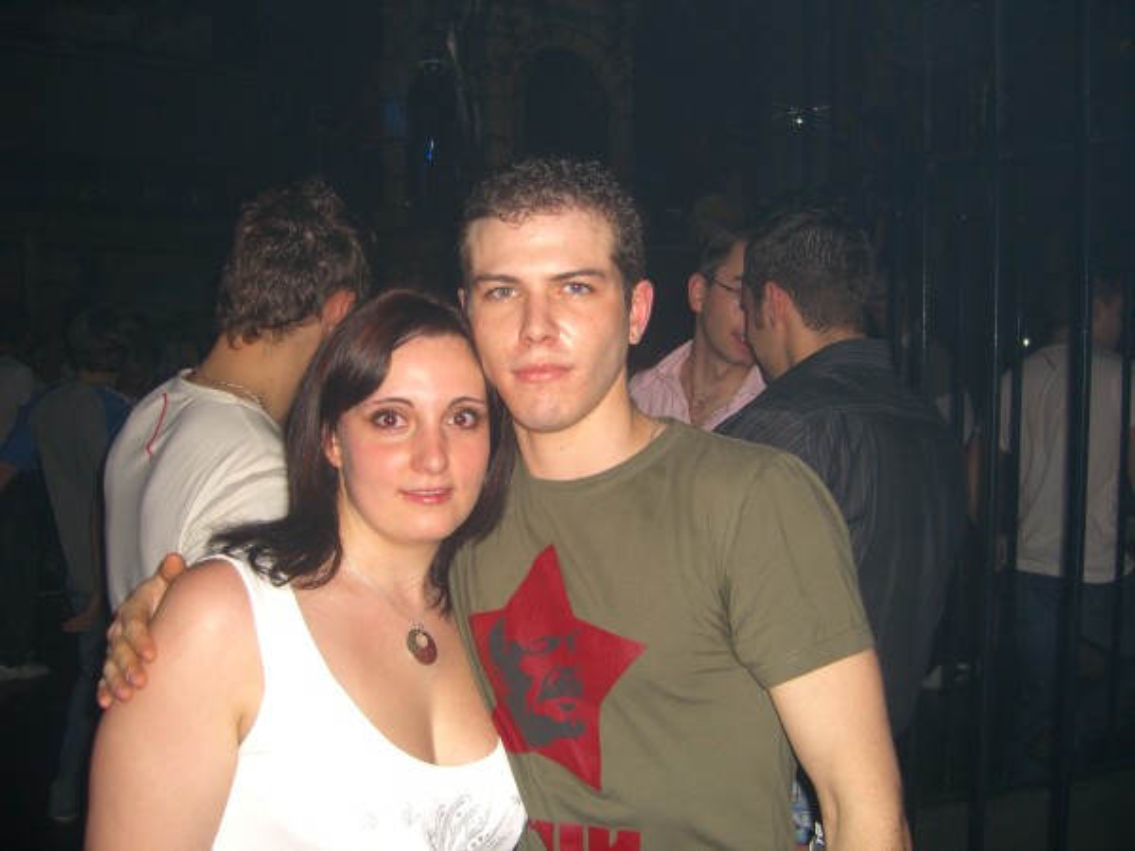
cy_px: 426
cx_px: 568
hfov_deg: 49.0
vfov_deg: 37.7
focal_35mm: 38
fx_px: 1246
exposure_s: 1/60
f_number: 2.8
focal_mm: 7.9
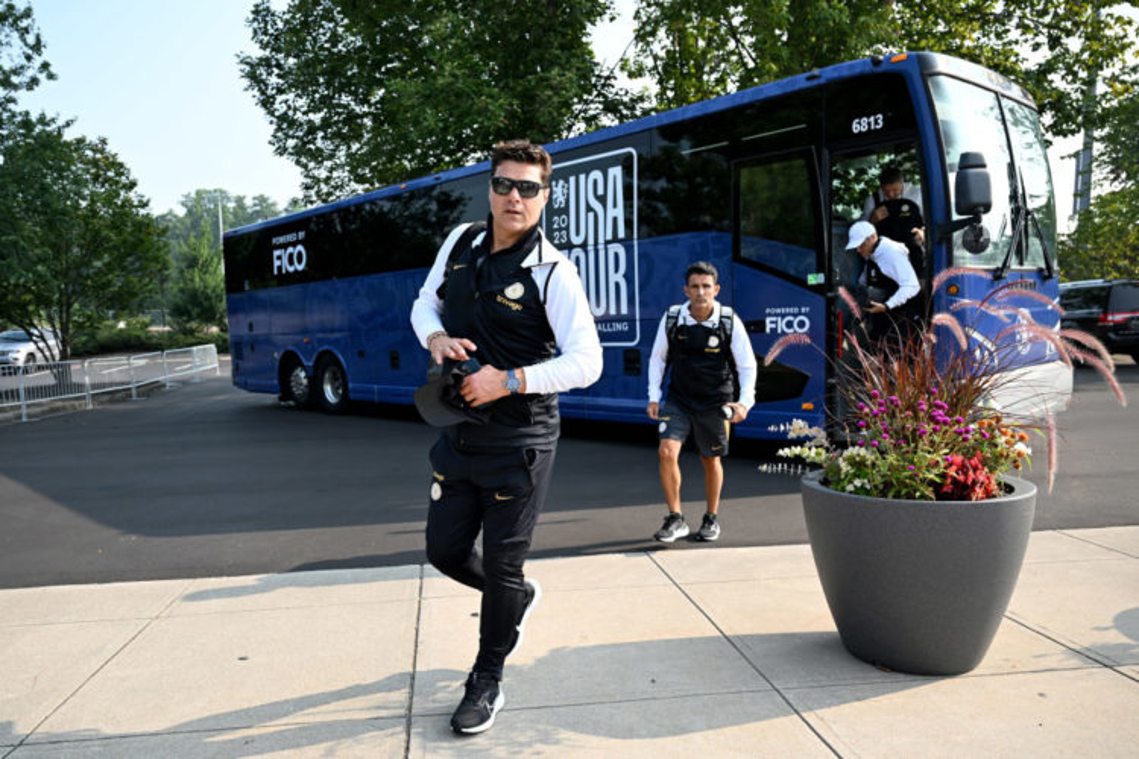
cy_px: 380
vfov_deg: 53.1
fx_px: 759
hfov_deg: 73.7
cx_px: 570
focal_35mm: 24
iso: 400
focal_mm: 24
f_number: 4
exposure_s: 1/1250
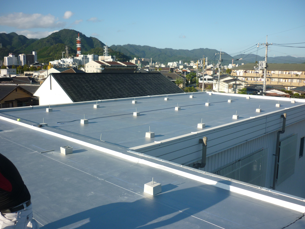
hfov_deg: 55.4
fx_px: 291
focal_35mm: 33
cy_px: 114
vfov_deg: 42.9
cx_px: 152
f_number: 8
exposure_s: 1/160
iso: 80
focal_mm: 5.5
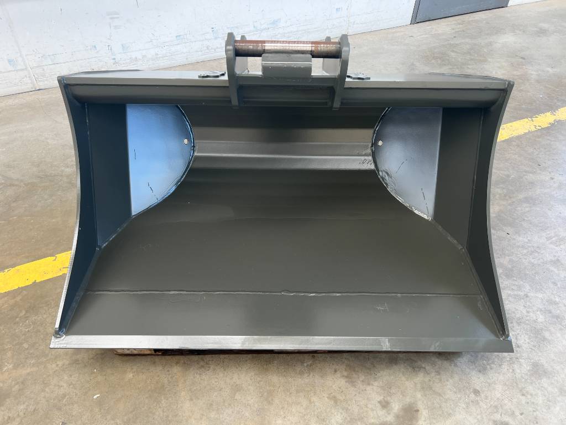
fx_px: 425
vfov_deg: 53.1
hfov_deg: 67.3
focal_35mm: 26
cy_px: 212
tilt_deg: -44.2
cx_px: 283
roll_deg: -0.4
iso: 50
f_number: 1.5
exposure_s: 1/121
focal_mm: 5.7
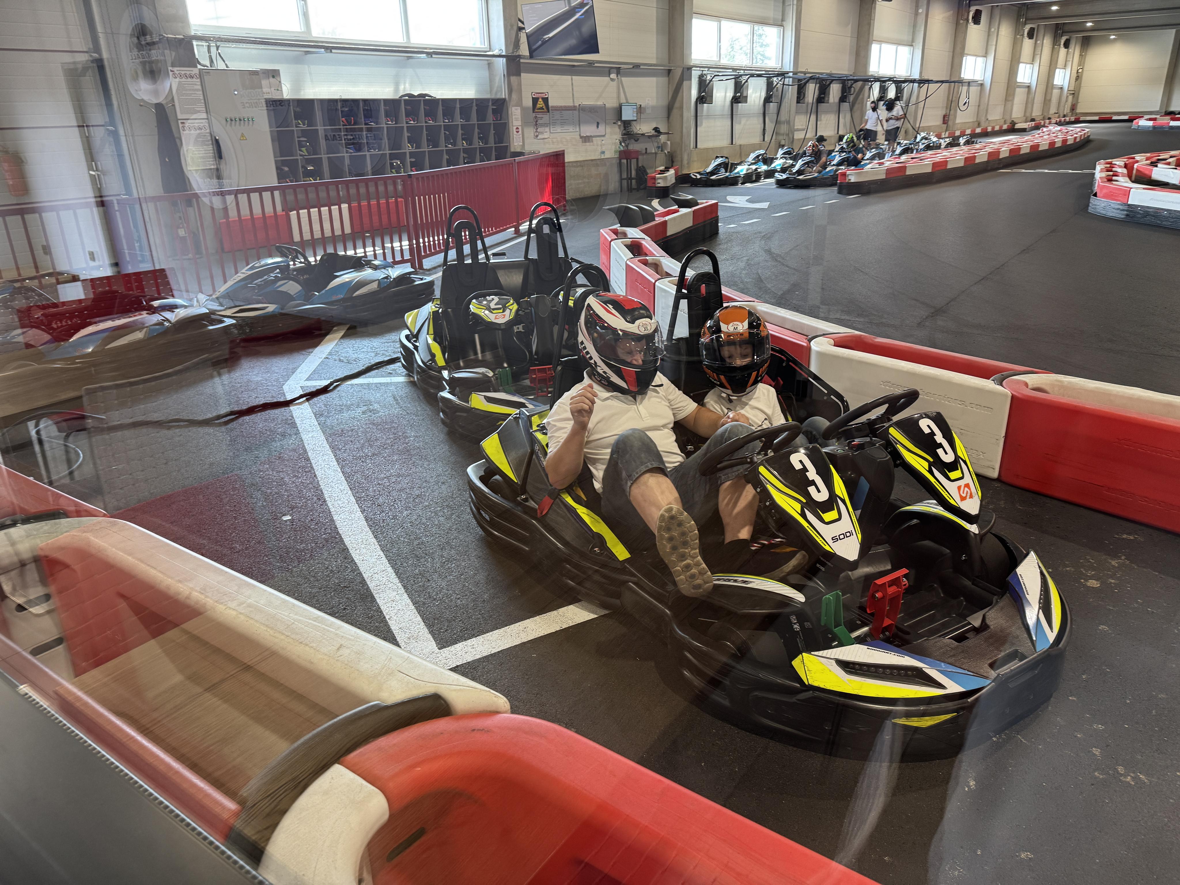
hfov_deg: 71.6
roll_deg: +1.6
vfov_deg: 56.8
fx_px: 818
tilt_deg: -22.2
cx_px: 590
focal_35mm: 24
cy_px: 442
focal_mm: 6.76
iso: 200
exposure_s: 1/100
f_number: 1.78
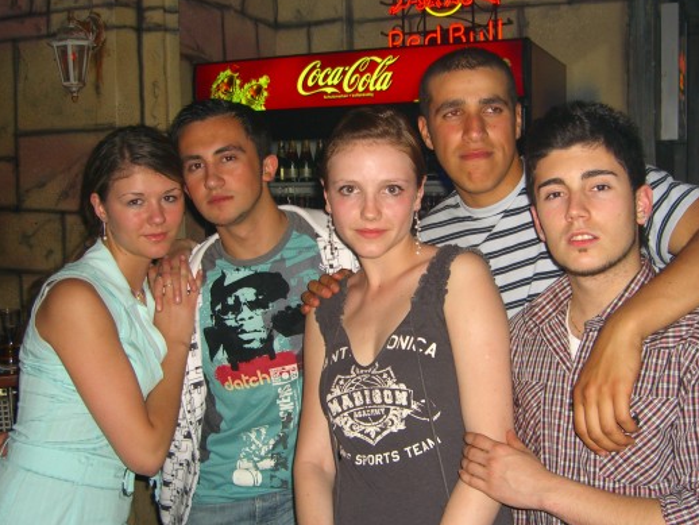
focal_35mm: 44
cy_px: 278
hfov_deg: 42.9
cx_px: 381
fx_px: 889
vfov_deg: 32.9
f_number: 2.8
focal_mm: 7.9
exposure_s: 1/60
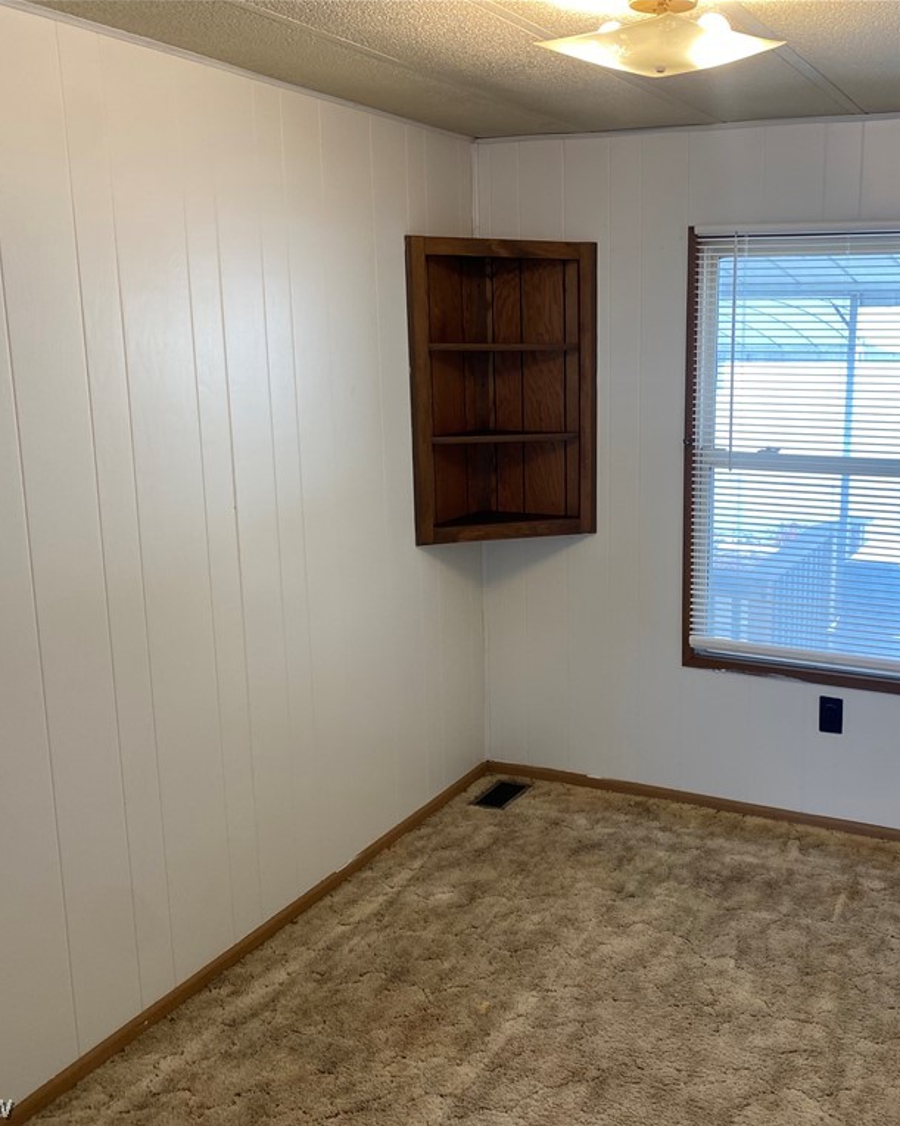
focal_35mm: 34
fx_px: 1132
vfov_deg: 52.8
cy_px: 564
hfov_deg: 42.6
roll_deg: -0.2
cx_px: 614
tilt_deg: -10.6
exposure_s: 1/120
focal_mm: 4.25
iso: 80
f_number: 1.8
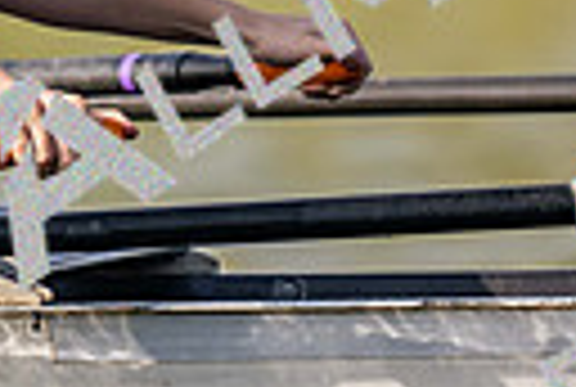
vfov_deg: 0.5
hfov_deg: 0.8
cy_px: -137
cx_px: -392
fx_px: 43541
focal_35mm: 2715
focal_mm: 600
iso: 160
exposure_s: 1/2500
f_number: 4
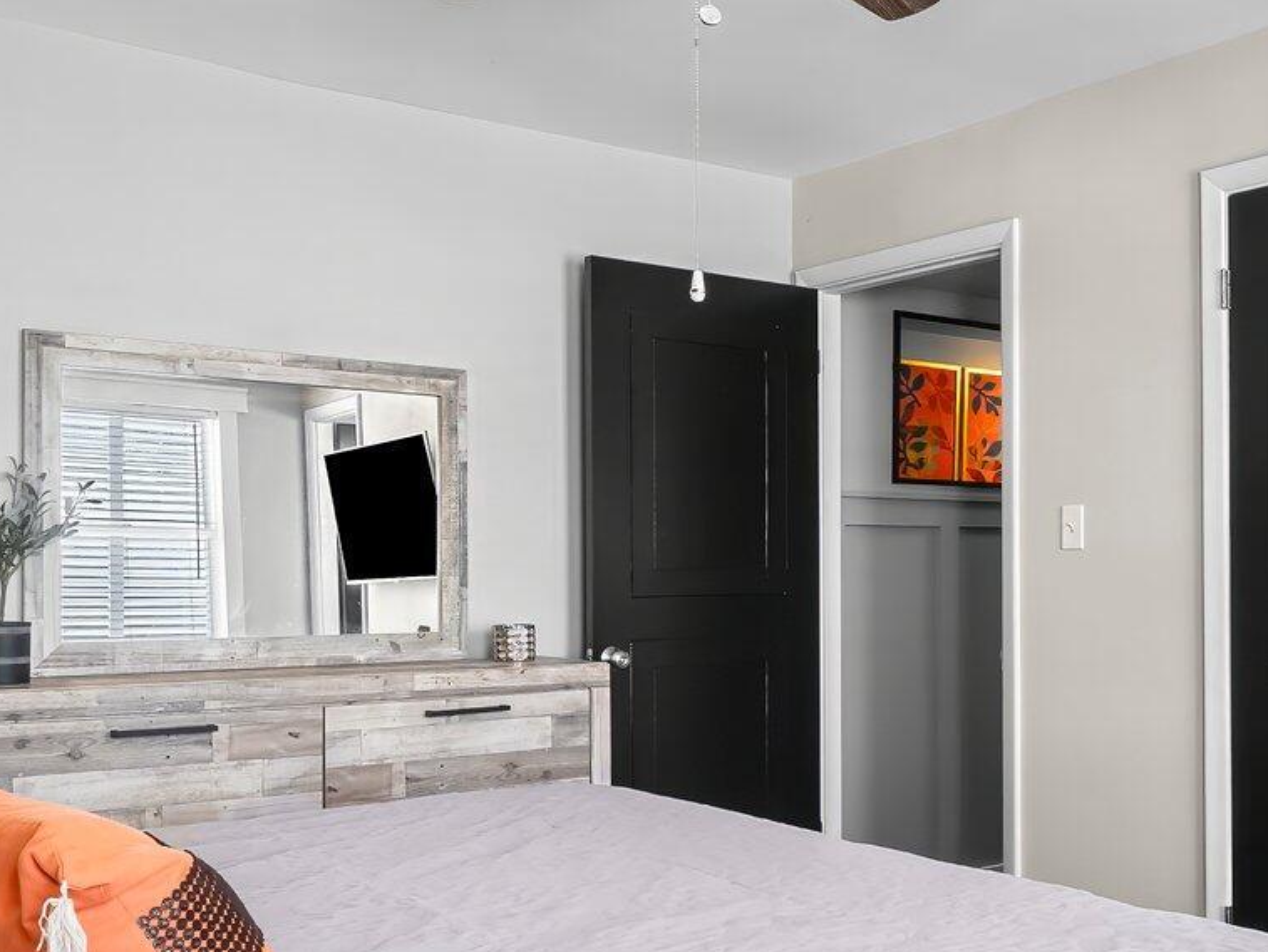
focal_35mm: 39
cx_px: 822
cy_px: 577
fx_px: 1429
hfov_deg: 47.2
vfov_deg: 36.7
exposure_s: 1
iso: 400
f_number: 9
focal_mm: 10
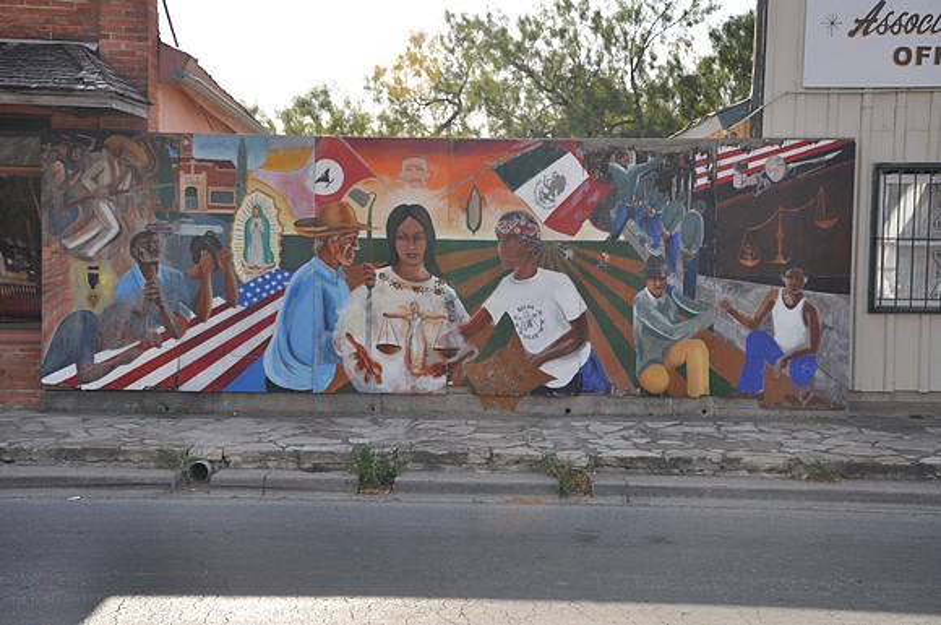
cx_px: 470
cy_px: 312
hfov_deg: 38.9
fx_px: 1331
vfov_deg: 26.4
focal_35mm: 51
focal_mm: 34
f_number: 6.3
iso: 200
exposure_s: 1/200
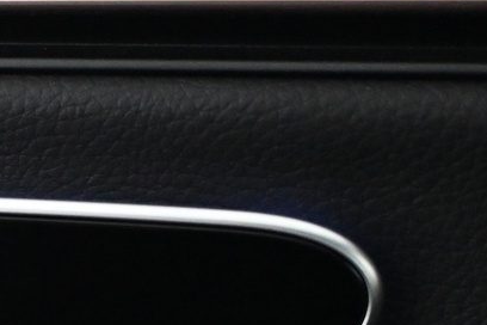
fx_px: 1691
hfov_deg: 14.2
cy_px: 354
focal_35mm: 125
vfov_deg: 10.8
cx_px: -429
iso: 4000
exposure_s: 1/60
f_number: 4
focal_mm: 21
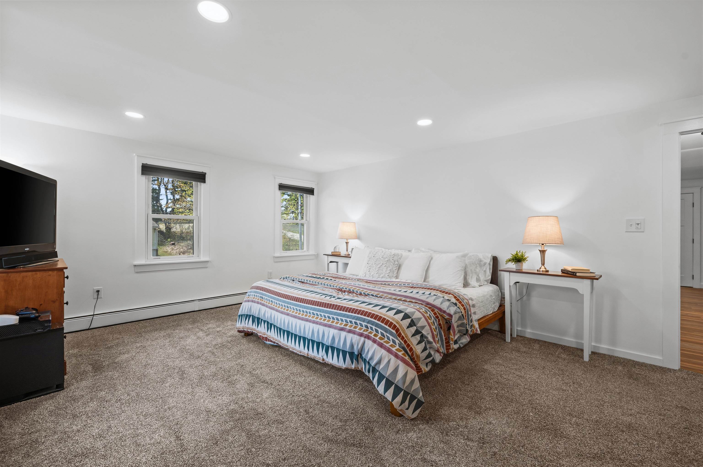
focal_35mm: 16
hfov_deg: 98.6
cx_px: 352
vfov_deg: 75.4
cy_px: 234
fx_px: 302
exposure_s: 1/1.25
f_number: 7.1
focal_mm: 15.5
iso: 250
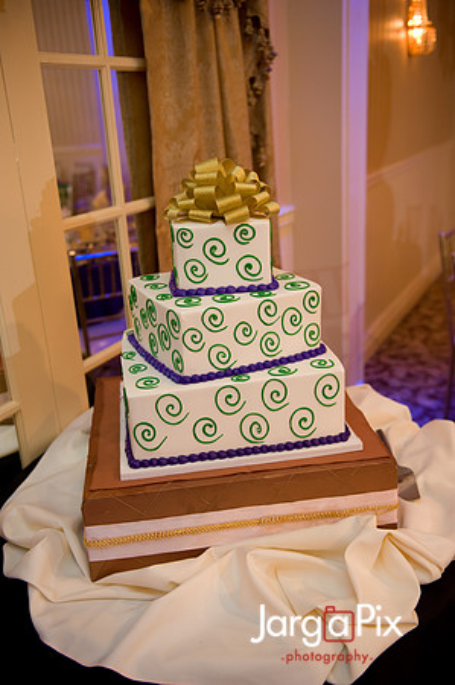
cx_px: 228
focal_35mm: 35
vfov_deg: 54.5
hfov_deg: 37.8
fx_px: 665
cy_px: 342
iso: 1600
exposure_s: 1/125
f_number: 3.2
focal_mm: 35
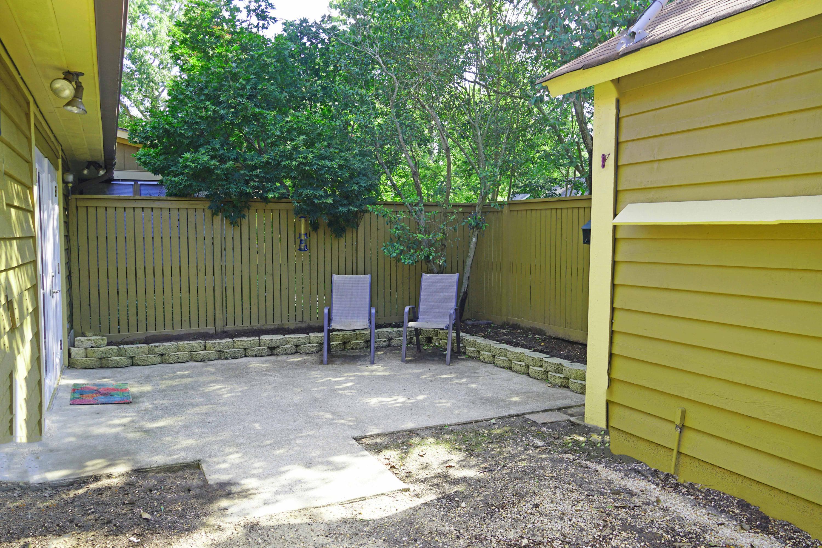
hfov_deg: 67.4
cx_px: 411
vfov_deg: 47.9
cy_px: 274
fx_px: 616
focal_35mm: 27
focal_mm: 18
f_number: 5
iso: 100
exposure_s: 1/60
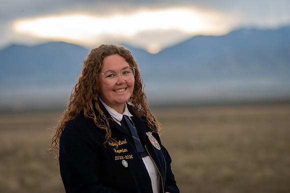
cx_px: 145
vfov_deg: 10.8
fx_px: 1027
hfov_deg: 16.1
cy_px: 96
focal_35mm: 128
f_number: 1.8
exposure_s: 1/800
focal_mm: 85
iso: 200
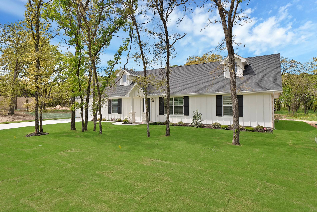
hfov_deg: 81.1
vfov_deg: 59.6
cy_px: 104
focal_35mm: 21
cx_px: 153
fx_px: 185
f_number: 9
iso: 640
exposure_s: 1/250
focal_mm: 20
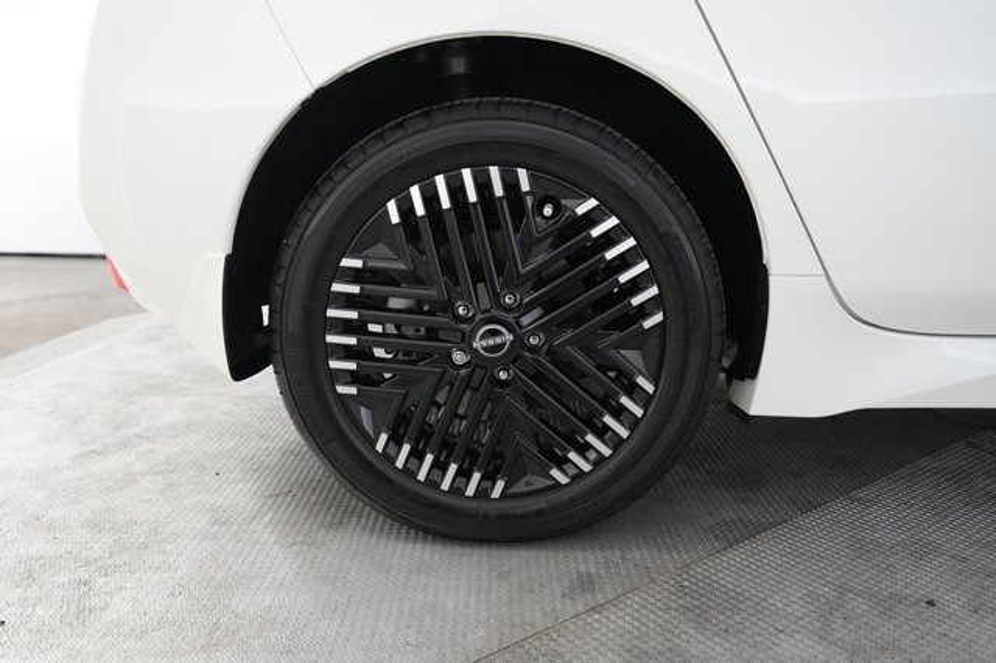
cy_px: 332
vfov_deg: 49.5
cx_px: 498
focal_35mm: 26
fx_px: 719
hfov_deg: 69.4
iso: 3200
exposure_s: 1/160
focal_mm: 26
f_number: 2.8
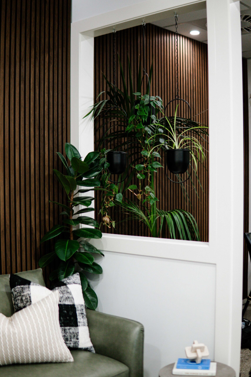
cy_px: 188
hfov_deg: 29.9
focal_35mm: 45
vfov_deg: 43.6
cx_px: 126
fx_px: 470
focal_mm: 30
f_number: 1.4
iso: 400
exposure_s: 1/500
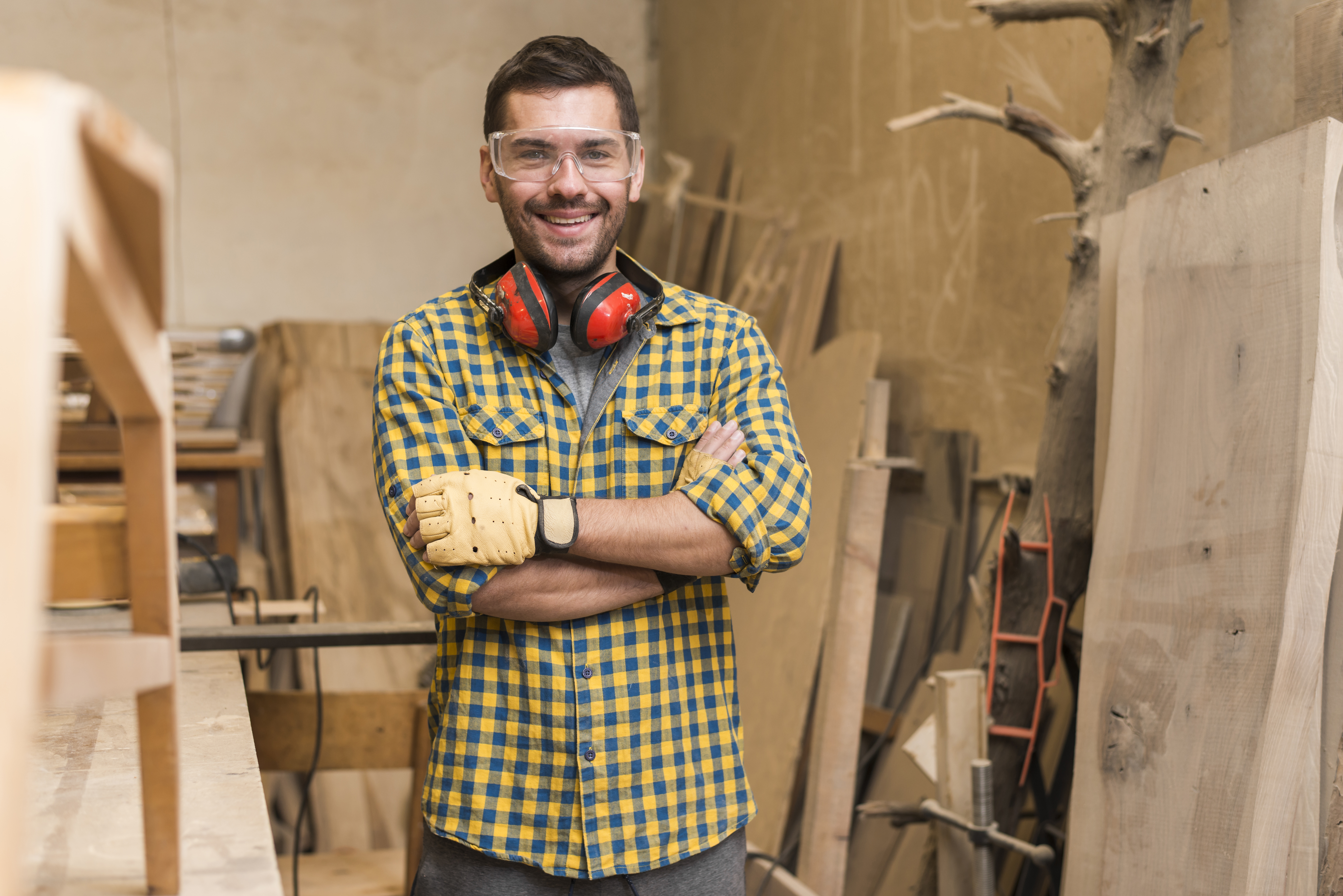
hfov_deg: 39.6
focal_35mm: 50
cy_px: 448
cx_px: 672
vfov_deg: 27.0
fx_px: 1866
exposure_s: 1/160
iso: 320
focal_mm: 50
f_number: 2.8
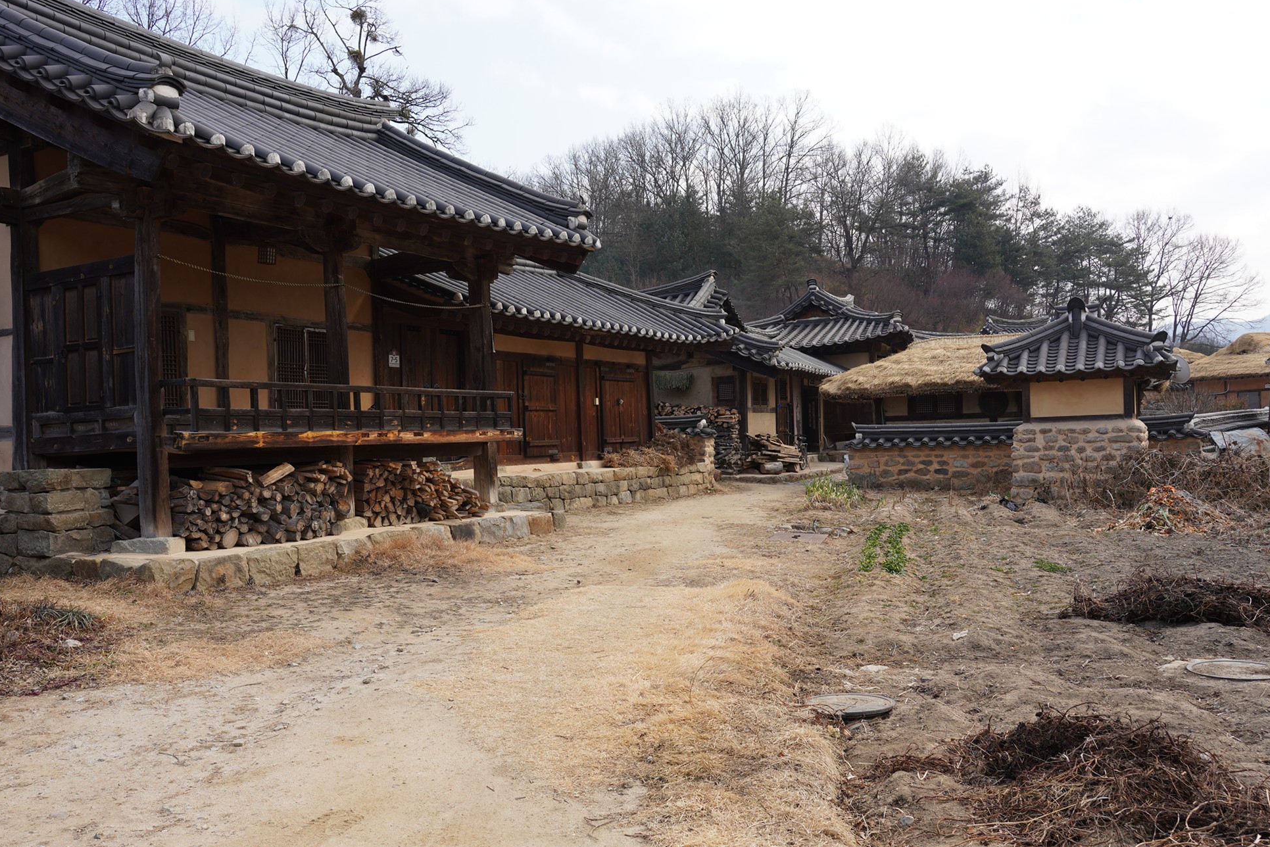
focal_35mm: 29
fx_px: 1023
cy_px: 421
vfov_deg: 45.0
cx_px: 614
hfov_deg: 63.6
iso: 100
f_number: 8
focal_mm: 28
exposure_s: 1/100
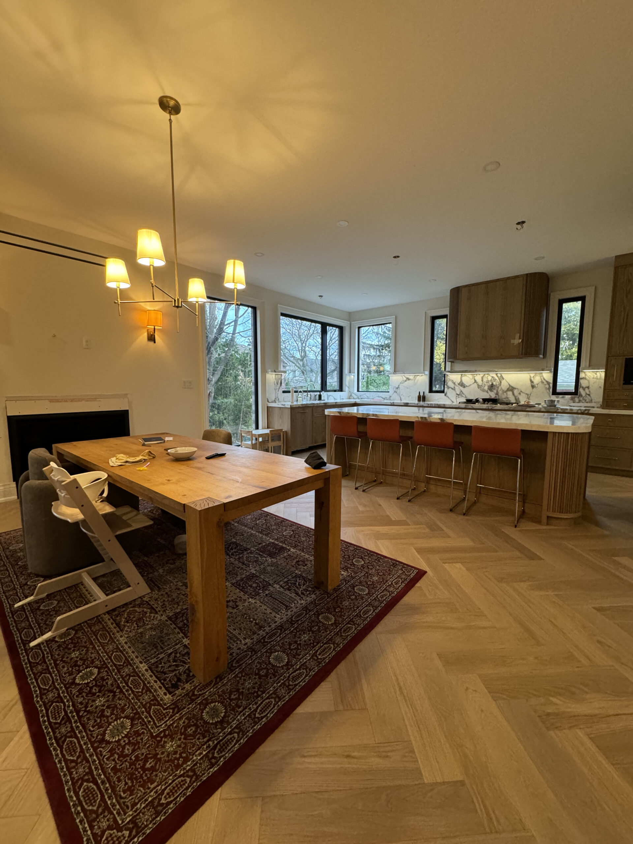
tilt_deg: -6.4
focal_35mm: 14
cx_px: 316
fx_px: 341
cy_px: 422
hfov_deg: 85.7
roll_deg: -1.2
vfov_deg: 102.1
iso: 400
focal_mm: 2.22
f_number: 2.2
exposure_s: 1/60
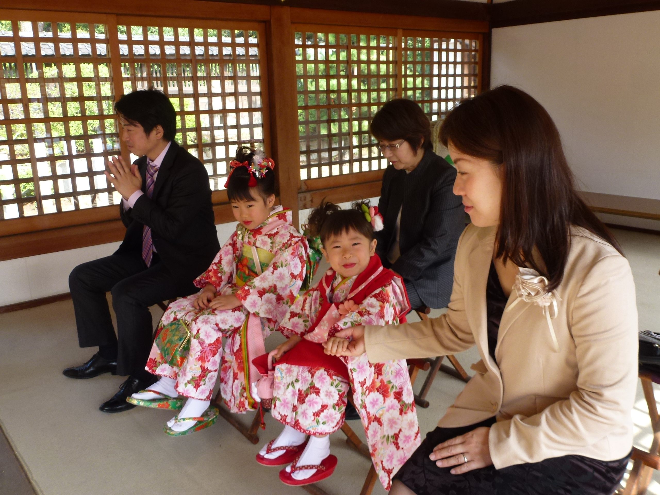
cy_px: 248
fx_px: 572
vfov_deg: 46.8
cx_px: 330
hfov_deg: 60.0
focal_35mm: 30
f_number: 3.5
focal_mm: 5.4
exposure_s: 1/60
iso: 100
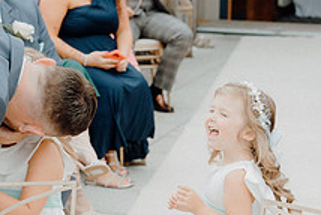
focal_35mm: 133
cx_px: 38
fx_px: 1187
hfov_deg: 15.2
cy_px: 160
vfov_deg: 10.3
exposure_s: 1/400
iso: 125
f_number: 3.5
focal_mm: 49
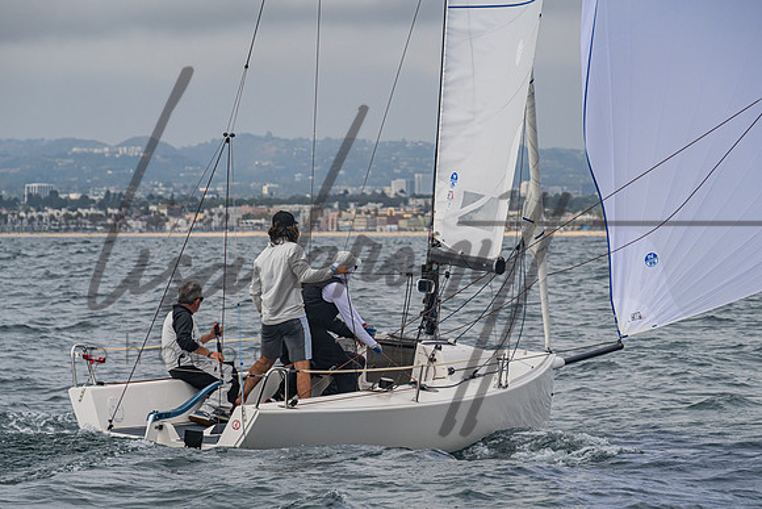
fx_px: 3712
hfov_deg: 11.7
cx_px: 381
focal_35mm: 175
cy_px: 312
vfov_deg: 7.8
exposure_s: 1/1250
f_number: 6.3
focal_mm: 140
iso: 250
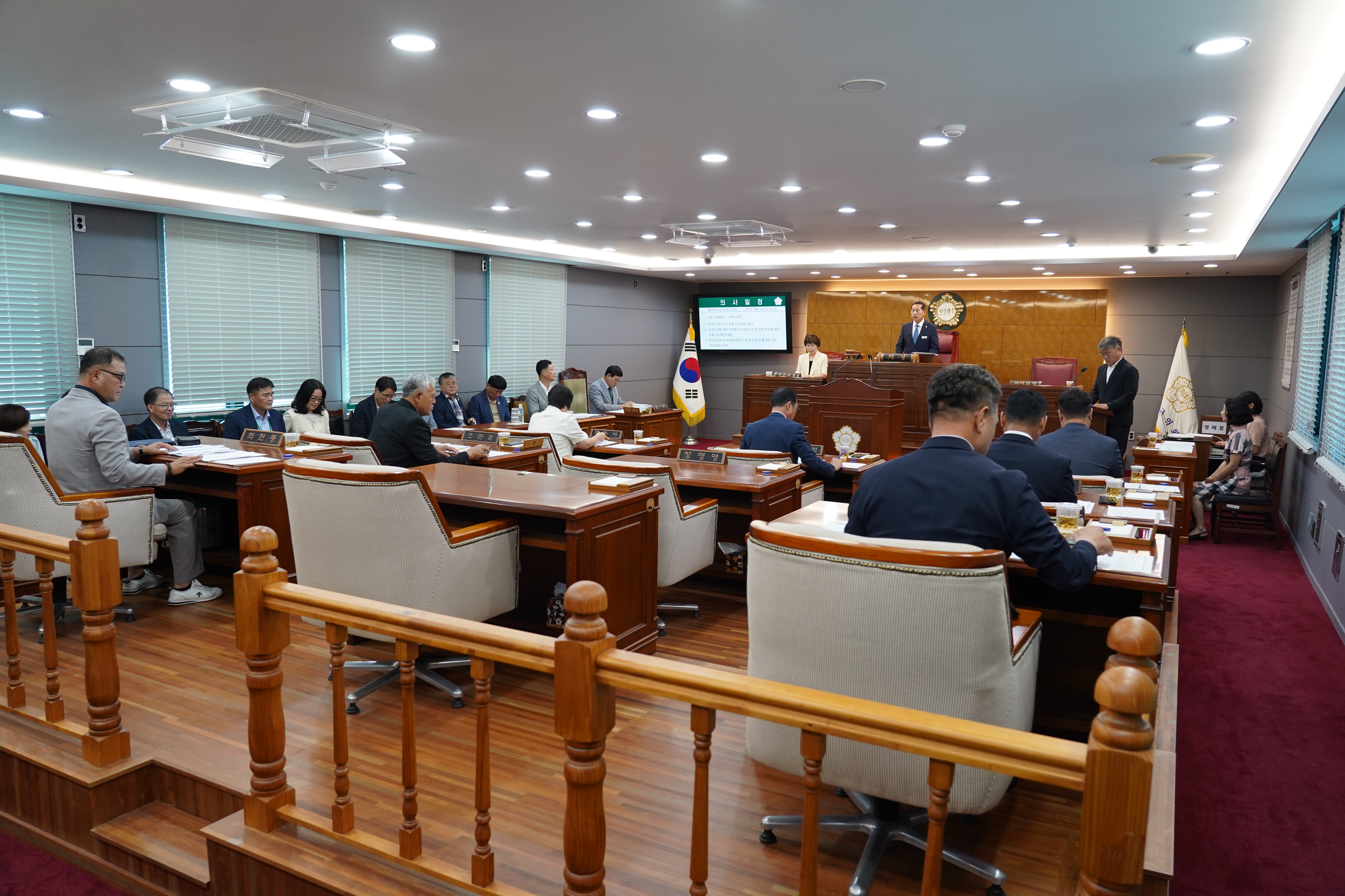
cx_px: 672
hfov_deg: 73.7
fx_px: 897
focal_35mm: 24
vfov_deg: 53.1
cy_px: 448
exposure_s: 1/160
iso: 1250
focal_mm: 24
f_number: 4
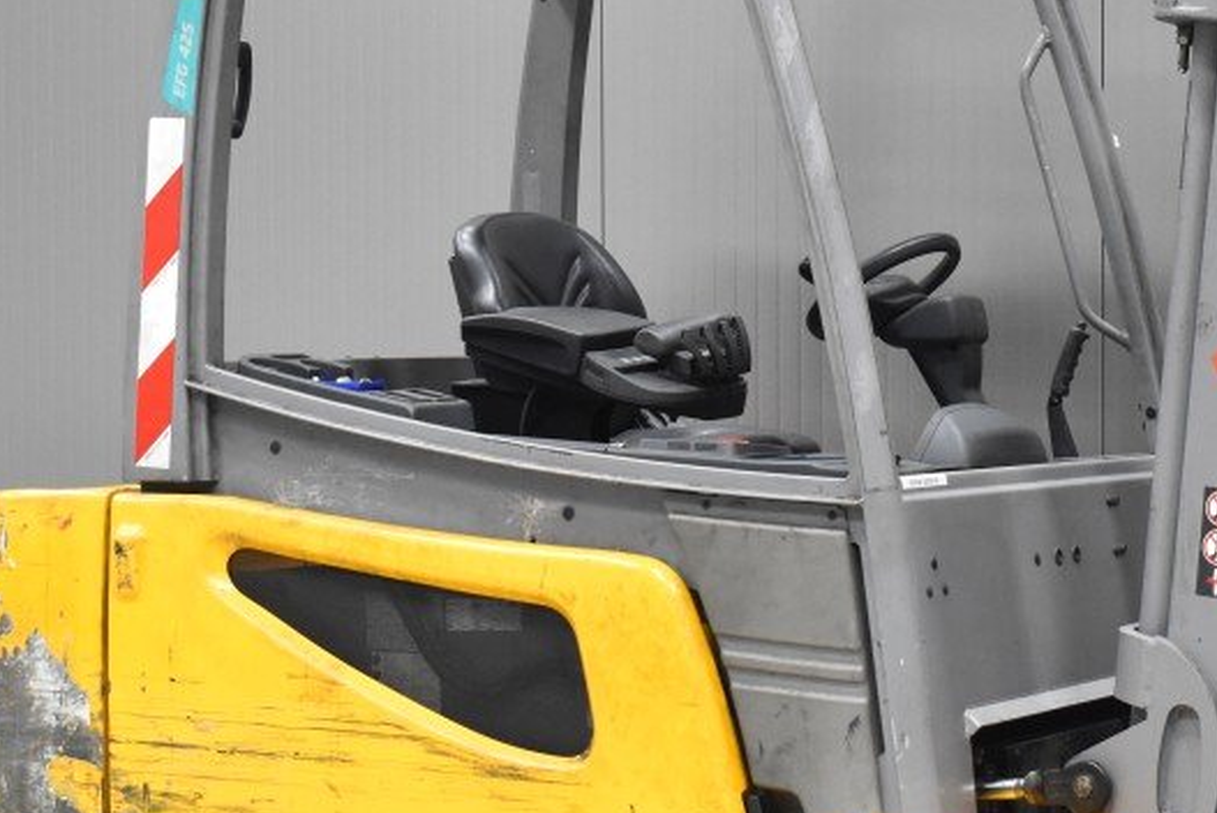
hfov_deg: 22.0
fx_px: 3116
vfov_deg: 14.9
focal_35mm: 92
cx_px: 852
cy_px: 434
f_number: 4.5
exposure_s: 1/60
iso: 2000
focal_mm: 27
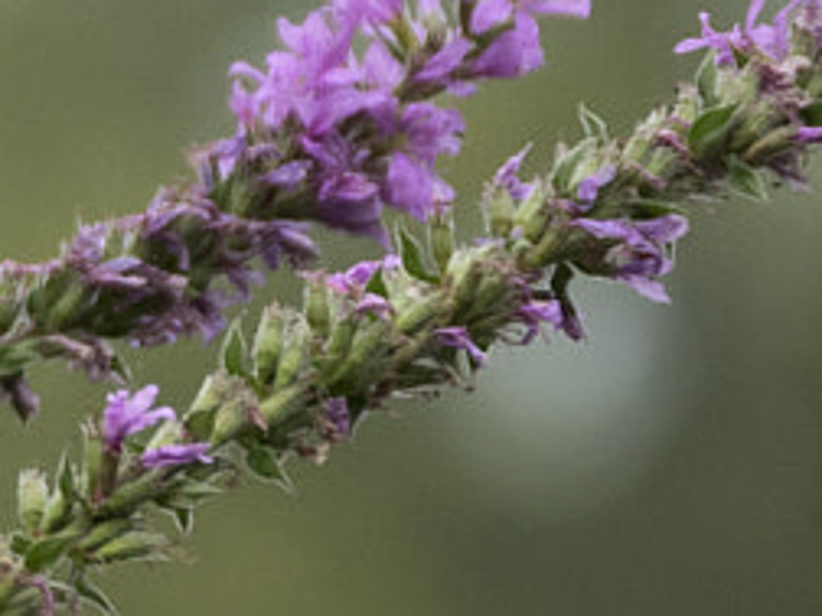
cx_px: -685
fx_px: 22821
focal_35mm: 961
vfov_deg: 1.5
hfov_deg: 2.1
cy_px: 479
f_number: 4.8
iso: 400
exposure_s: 1/1250
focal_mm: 105
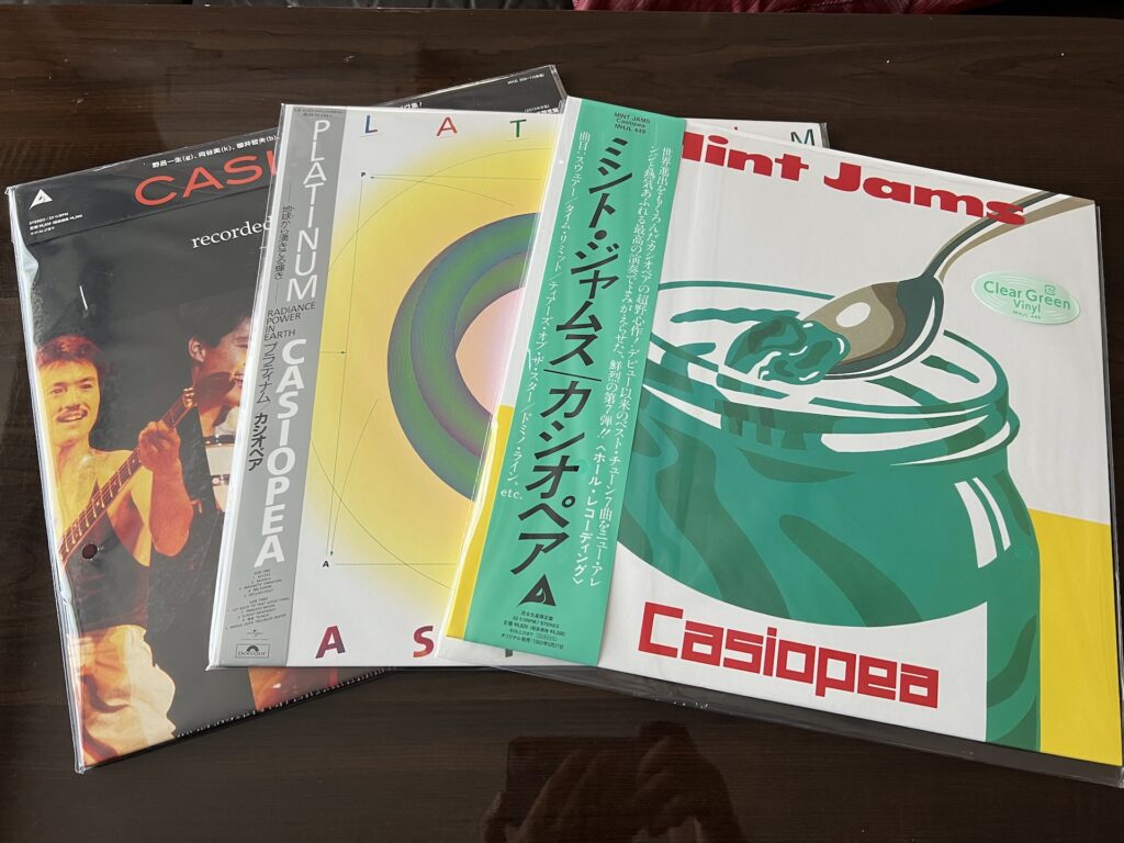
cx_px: 562
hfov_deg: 67.3
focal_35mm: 26
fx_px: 844
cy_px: 422
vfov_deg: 53.1
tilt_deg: -70.1
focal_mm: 5.7
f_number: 1.5
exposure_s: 1/70
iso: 125
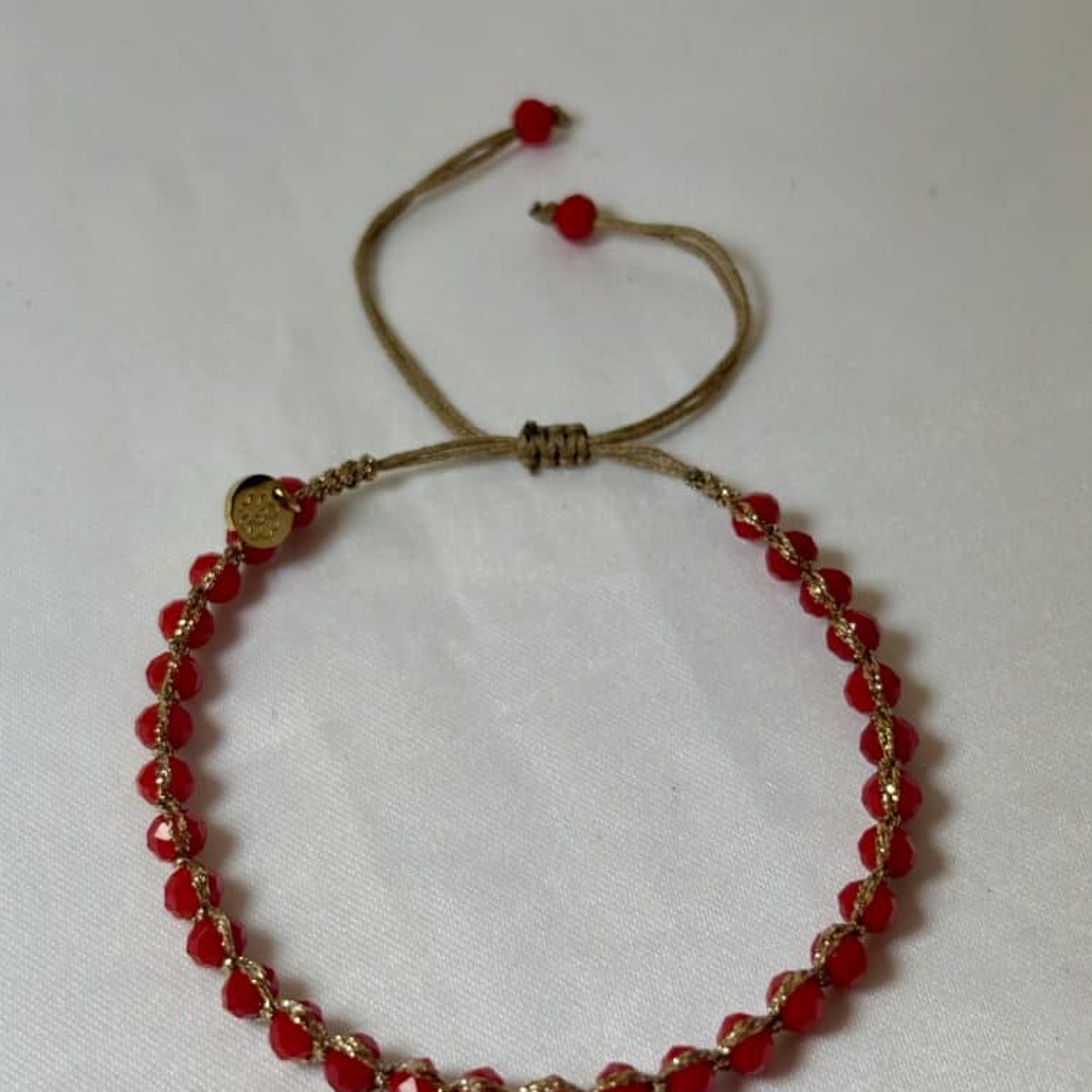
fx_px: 2213
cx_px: 547
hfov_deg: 27.7
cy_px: 634
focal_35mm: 62
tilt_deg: -54.0
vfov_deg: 27.7
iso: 40
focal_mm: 5.96
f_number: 1.6
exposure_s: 1/339
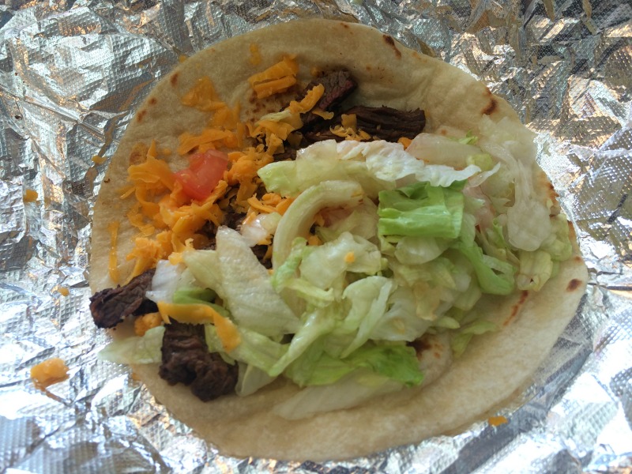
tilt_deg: -51.1
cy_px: 237
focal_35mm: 29
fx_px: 529
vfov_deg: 48.2
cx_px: 316
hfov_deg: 61.7
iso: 40
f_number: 2.2
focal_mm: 4.15
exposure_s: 1/40
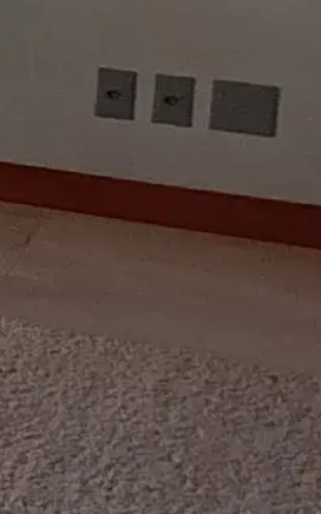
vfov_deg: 16.1
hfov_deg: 7.8
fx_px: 1780
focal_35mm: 127
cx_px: -853
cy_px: -15
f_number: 2.2
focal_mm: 1.65
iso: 80
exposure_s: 1/120
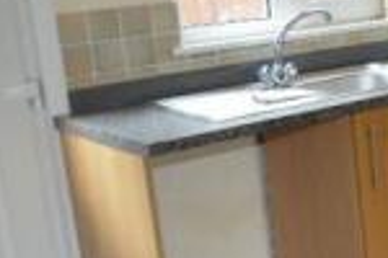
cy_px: 92
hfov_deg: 19.2
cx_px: 658
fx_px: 918
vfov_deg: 16.0
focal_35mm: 85
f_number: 4
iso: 560
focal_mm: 13
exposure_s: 1/60
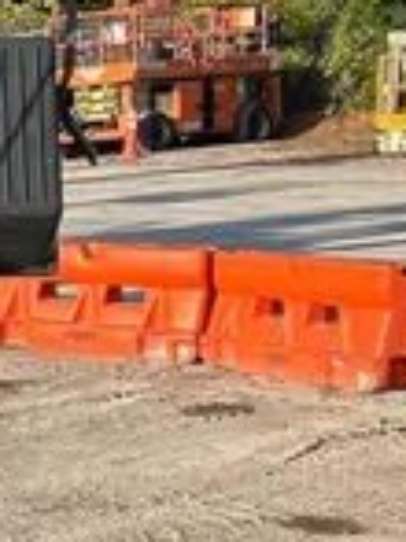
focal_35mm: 130
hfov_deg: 10.3
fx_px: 2036
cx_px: -472
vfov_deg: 14.9
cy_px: 544
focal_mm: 5.7
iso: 50
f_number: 1.5
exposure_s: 1/1779
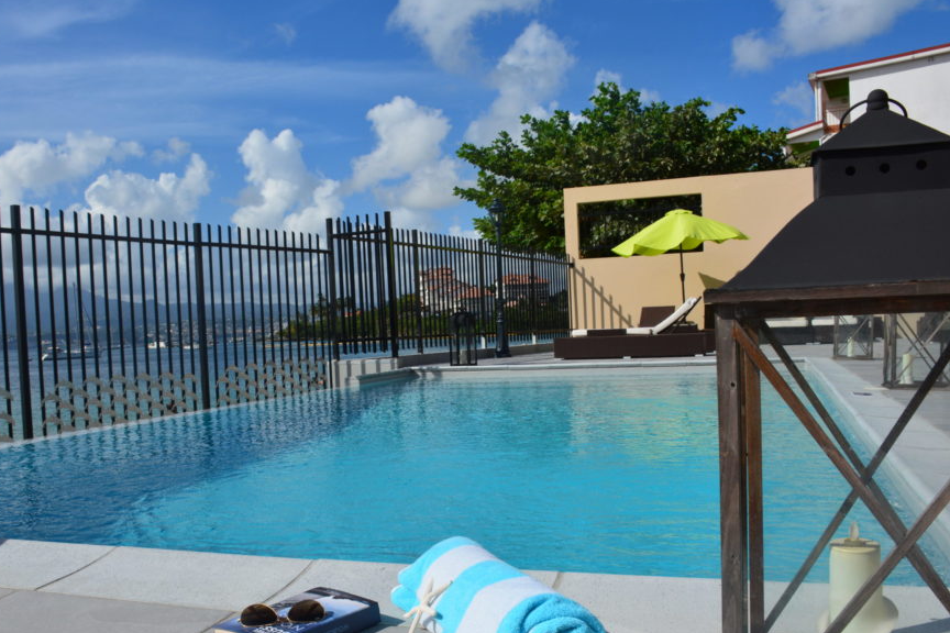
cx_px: 423
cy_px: 361
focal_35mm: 32
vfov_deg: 41.0
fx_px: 844
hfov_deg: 58.6
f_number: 11
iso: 200
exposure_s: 1/500
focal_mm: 18
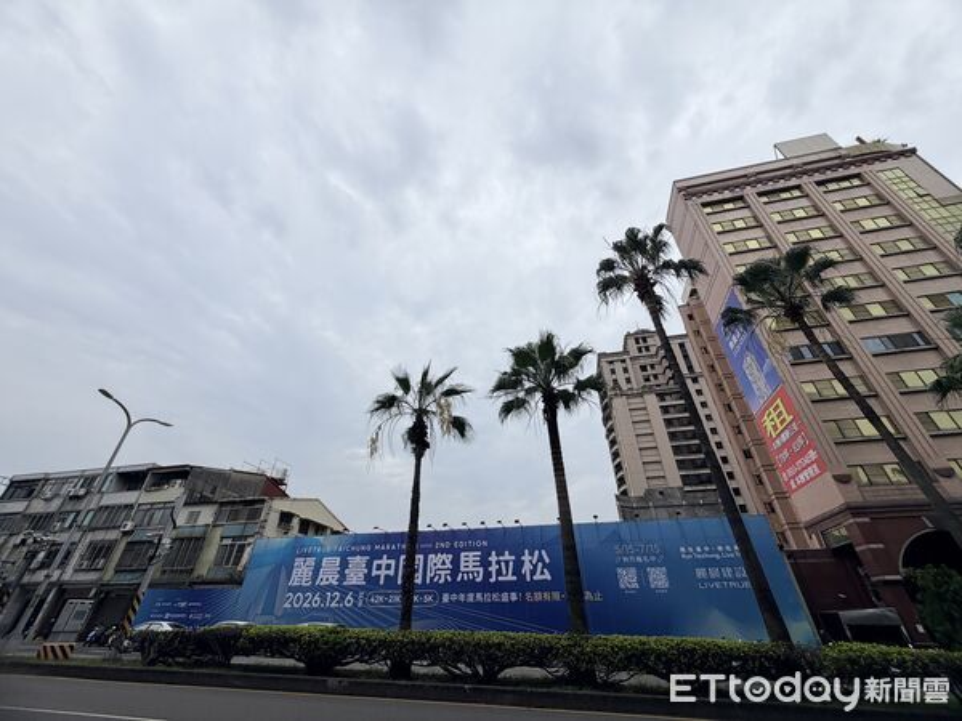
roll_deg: -0.2
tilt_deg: +33.8
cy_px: 360
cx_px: 481
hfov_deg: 102.1
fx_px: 389
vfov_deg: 85.7
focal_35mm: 14
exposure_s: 1/888
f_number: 2.2
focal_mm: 2.22
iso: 20
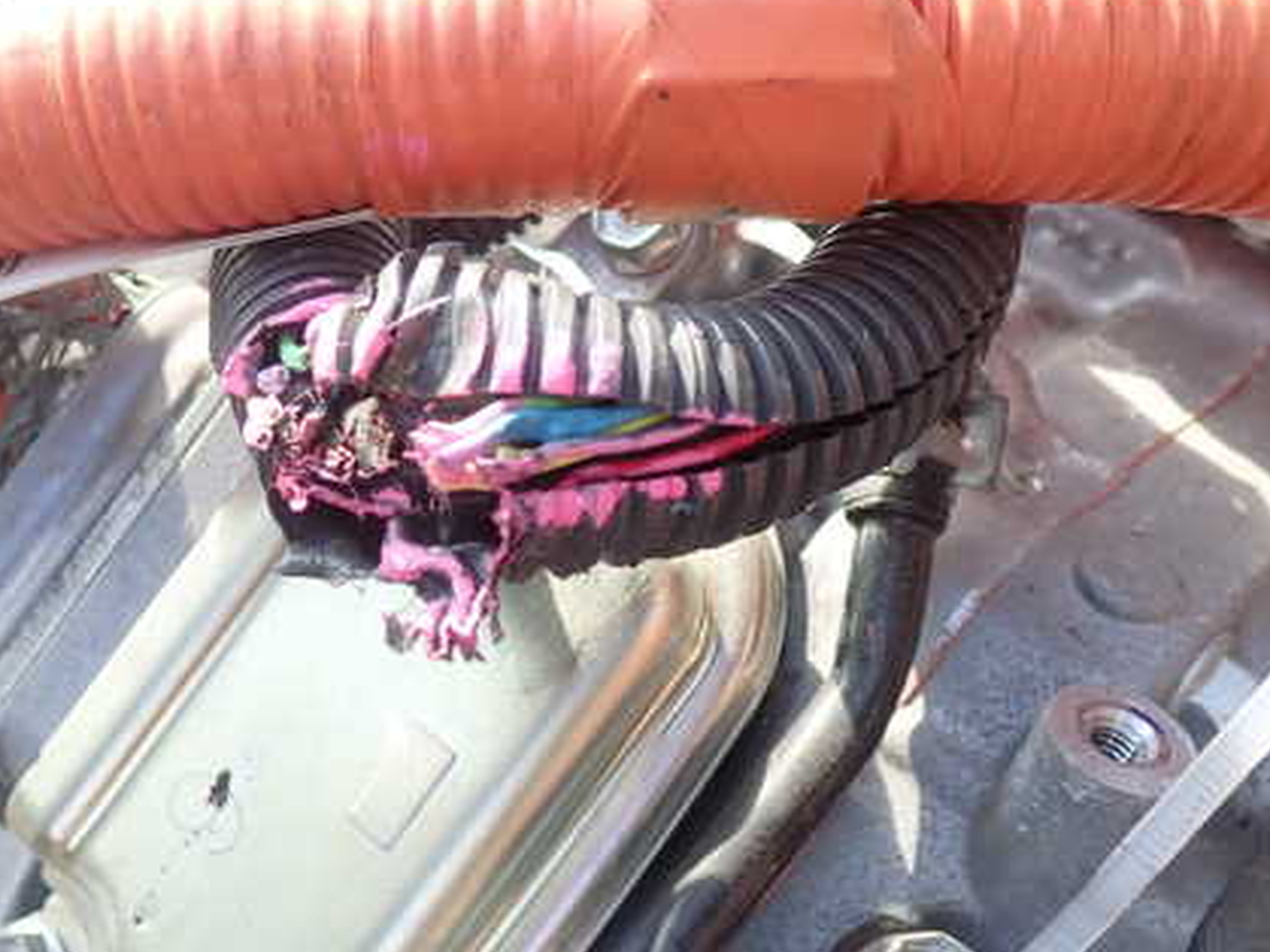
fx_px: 1577
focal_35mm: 43
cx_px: 464
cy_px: 543
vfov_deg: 33.5
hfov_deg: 43.5
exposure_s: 1/200
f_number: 2.3
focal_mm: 5.5
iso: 100
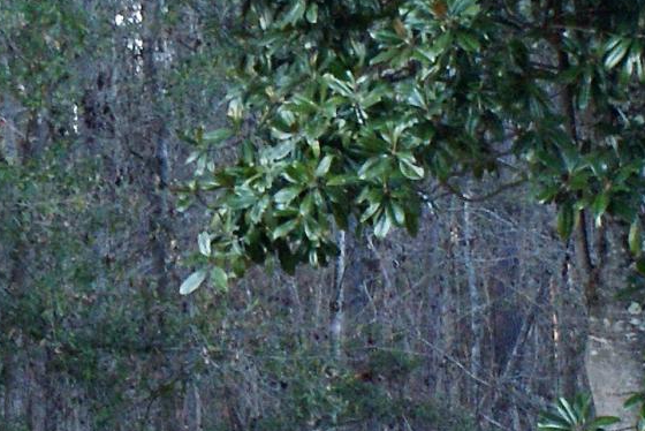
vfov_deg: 6.6
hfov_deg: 9.8
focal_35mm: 209
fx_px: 3746
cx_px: 258
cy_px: 264
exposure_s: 1/80
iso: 400
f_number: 5.6
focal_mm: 26
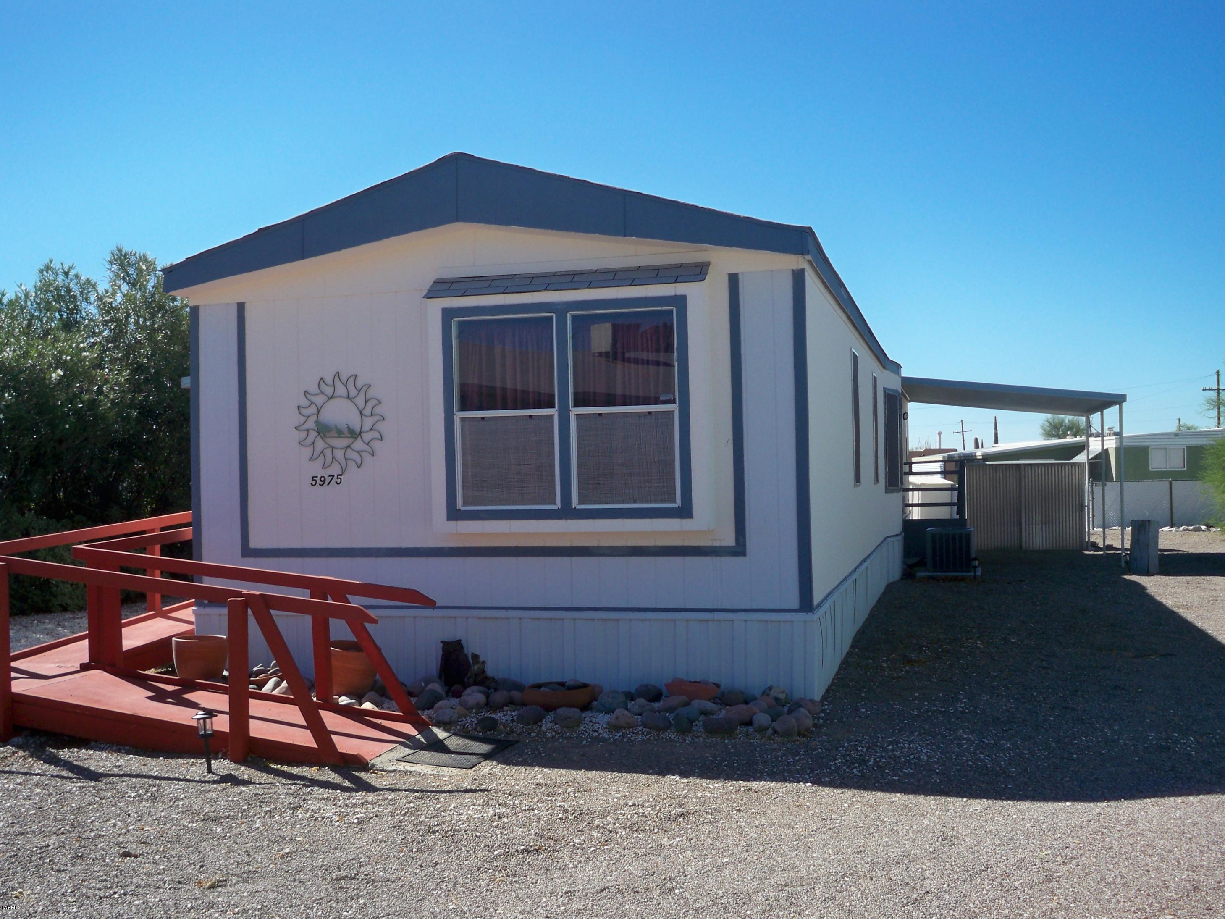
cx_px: 612
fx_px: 1274
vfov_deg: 39.7
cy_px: 465
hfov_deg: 51.4
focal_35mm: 36
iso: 80
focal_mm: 6.3
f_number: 4.7
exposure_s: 1/400
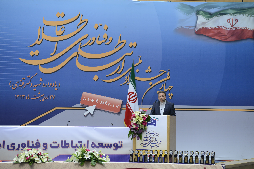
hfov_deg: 13.2
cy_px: 84
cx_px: 127
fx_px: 1094
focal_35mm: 155
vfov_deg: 8.9
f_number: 5
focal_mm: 155
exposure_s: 1/80
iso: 1000
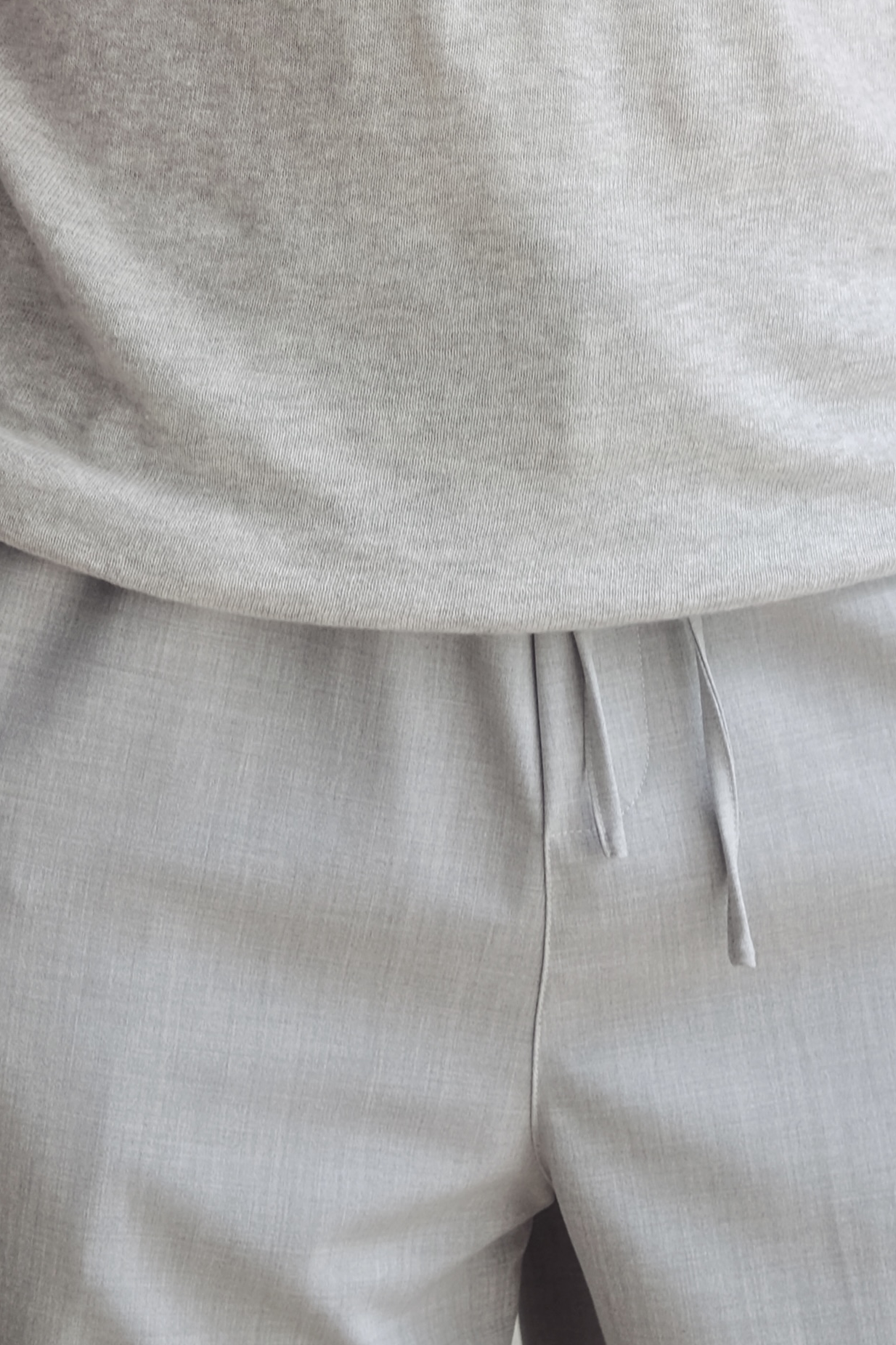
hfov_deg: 11.1
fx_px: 4629
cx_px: 501
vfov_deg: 16.2
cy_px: 52
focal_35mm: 124
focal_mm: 35
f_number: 2
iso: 160
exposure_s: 1/58
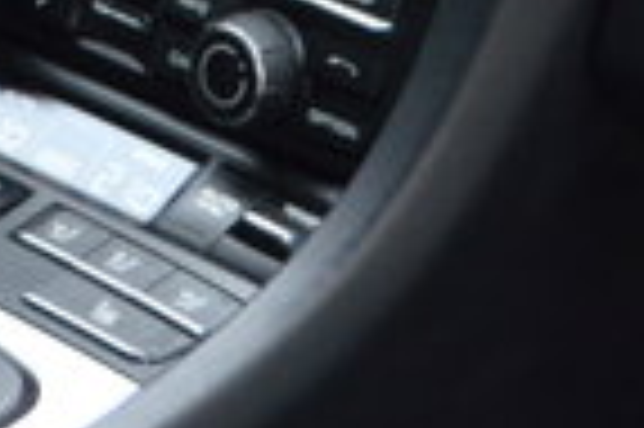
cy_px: -286
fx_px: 5549
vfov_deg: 4.4
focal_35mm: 311
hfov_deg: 6.5
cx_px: -576
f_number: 5.6
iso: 280
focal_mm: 29
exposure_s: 1/125
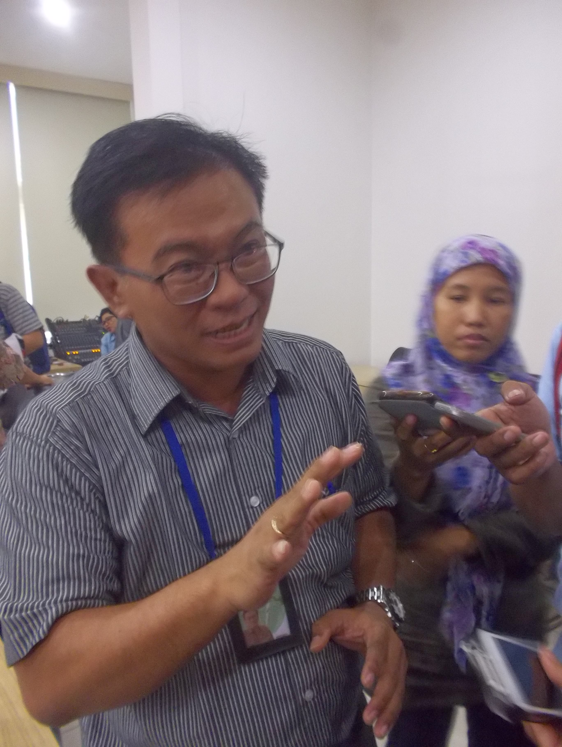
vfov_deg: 61.6
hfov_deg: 48.3
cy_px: 374
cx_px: 281
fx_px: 627
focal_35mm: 29
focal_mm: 4.1
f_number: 3.3
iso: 281
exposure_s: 1/8
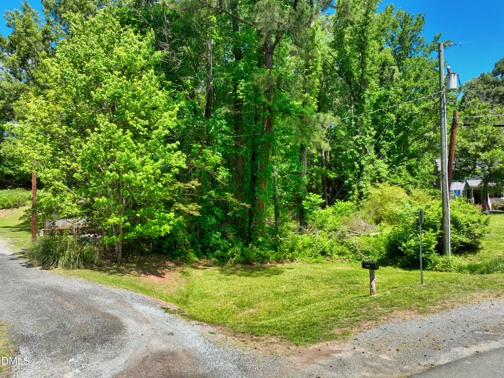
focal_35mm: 24
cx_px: 252
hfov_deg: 71.6
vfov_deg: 56.8
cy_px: 189
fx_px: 349
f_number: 2.8
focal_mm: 12.3
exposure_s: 1/1000
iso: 100
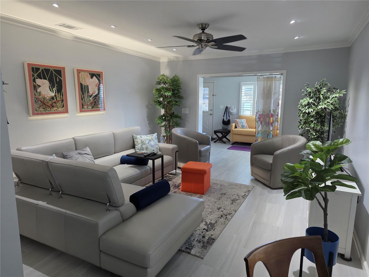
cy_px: 138
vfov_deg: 58.9
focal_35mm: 23
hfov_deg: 73.9
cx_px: 184
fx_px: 245
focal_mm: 6.25
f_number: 1.7
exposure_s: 1/120
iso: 500
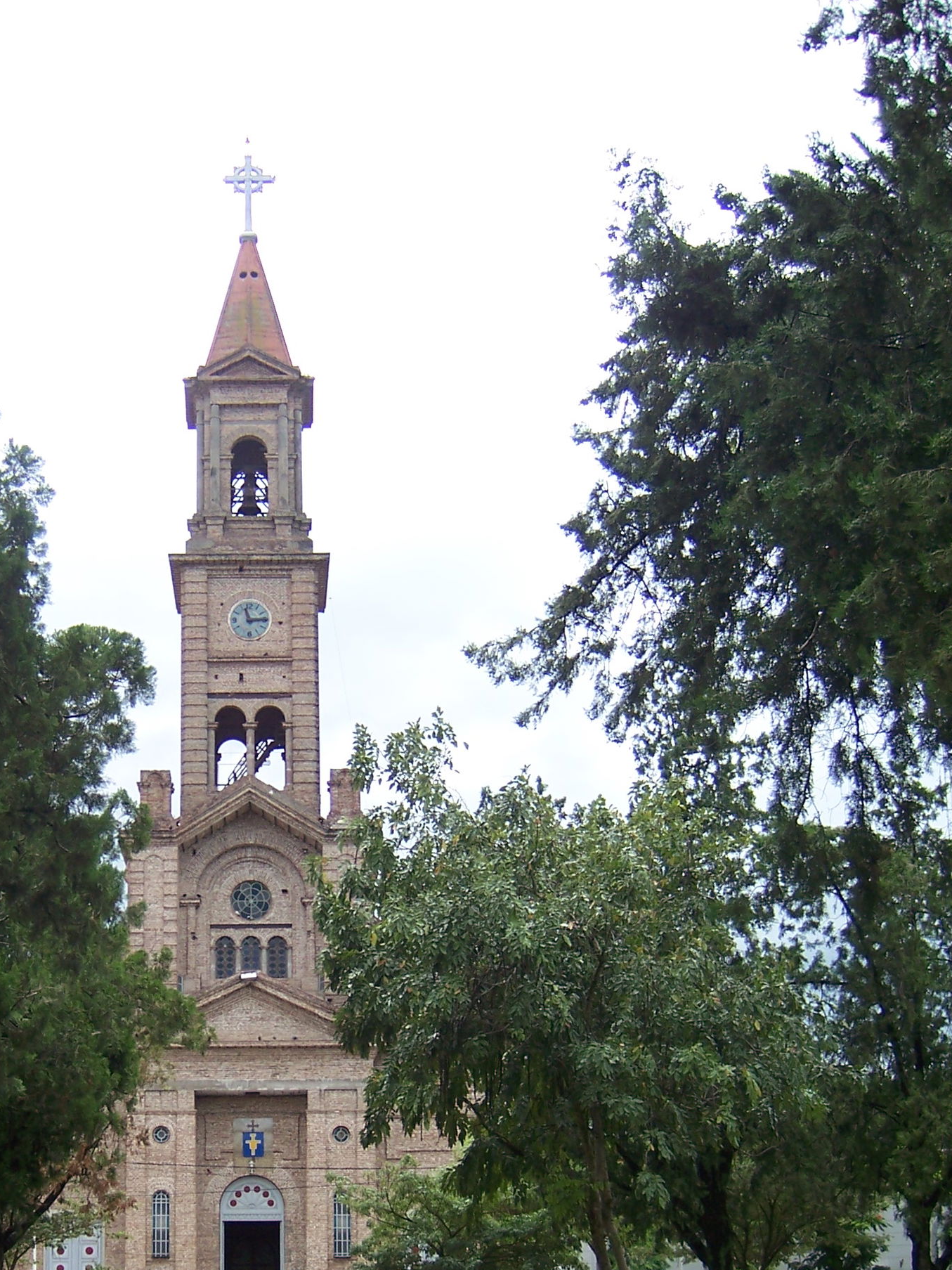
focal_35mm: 51
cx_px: 278
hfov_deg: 28.3
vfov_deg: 37.0
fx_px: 1870
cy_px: 864
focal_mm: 6.2
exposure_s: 1/500
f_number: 2.8
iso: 80
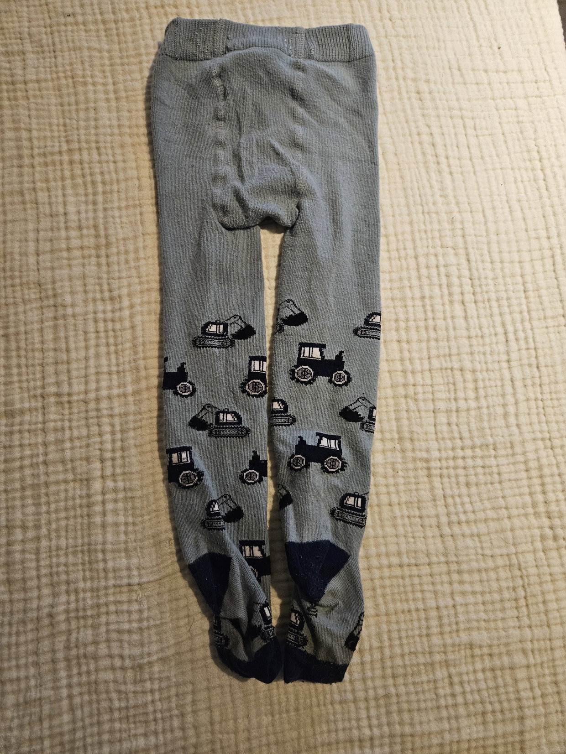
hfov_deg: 58.9
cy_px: 377
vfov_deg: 73.9
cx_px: 283
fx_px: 501
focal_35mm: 23
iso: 640
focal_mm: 5.4
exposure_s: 1/100
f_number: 1.8
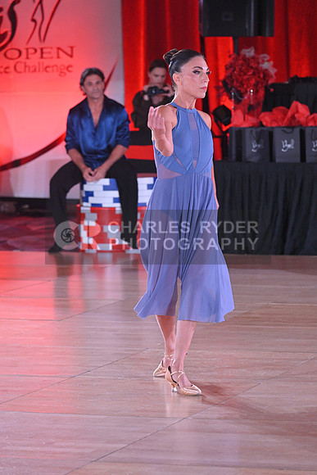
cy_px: 238
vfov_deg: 13.7
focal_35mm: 150
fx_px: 1980
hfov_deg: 9.2
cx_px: 158
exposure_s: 1/320
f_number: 5.6
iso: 4000
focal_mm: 150
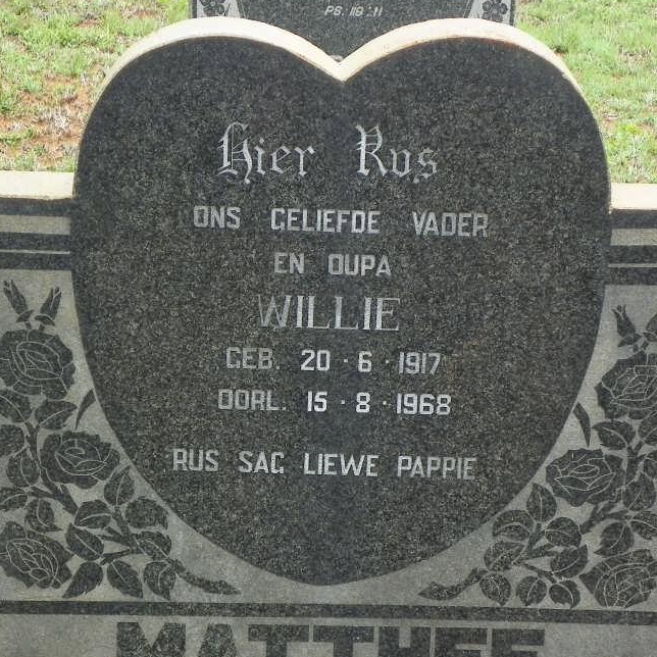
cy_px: 364
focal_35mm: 112
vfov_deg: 15.6
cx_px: 308
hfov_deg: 15.6
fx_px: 2405
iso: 64
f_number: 3.5
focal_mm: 12.1
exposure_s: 1/200
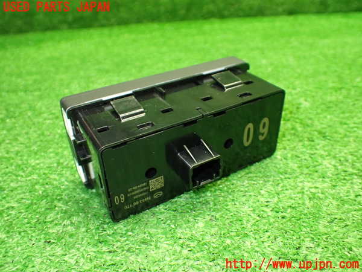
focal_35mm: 30
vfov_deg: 46.8
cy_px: 136
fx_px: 314
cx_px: 181
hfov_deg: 60.0
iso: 800
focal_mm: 5.4
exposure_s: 1/80
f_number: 2.3
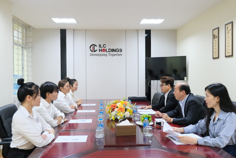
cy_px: 79
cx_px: 118
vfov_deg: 40.0
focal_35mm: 33
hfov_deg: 57.2
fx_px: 216
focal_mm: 22.3
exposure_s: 1/100
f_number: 3.2
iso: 2000
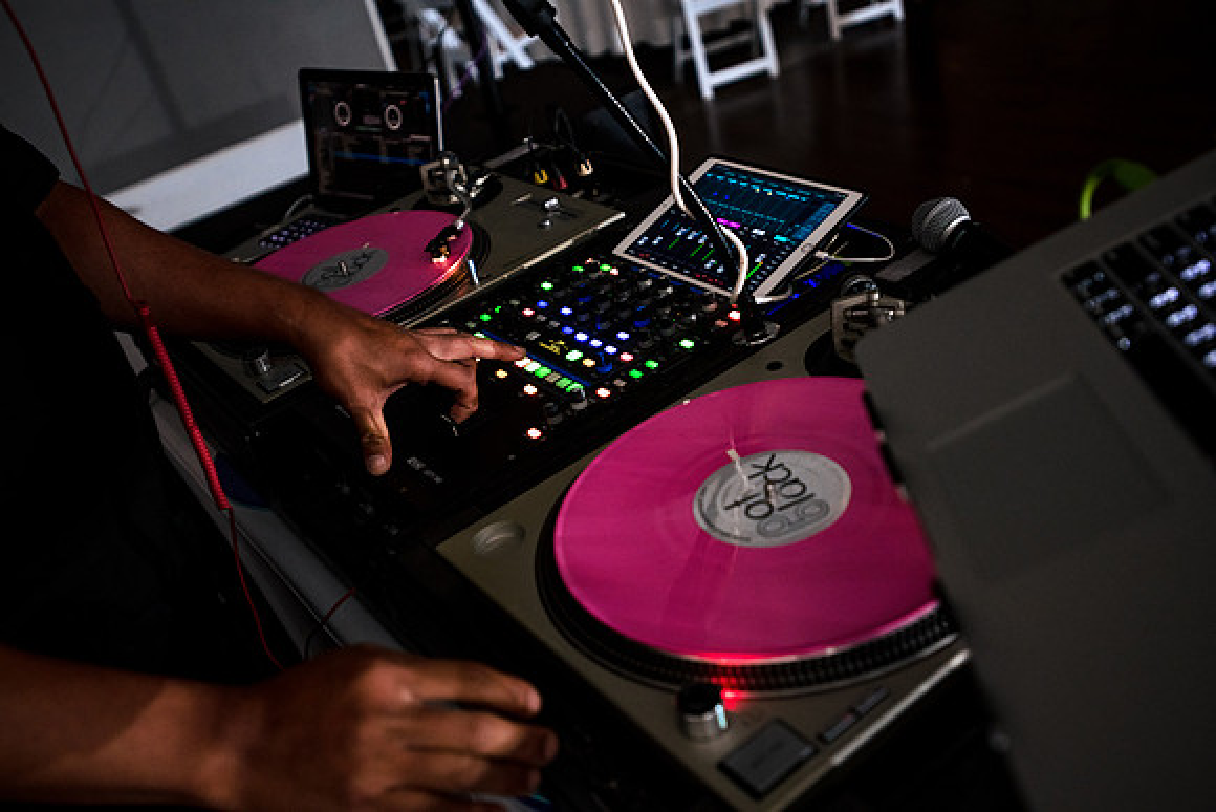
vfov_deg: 37.9
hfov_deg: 54.4
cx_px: 608
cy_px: 406
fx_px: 1182
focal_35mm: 35
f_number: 2.8
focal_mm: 35
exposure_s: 1/200
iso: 1250
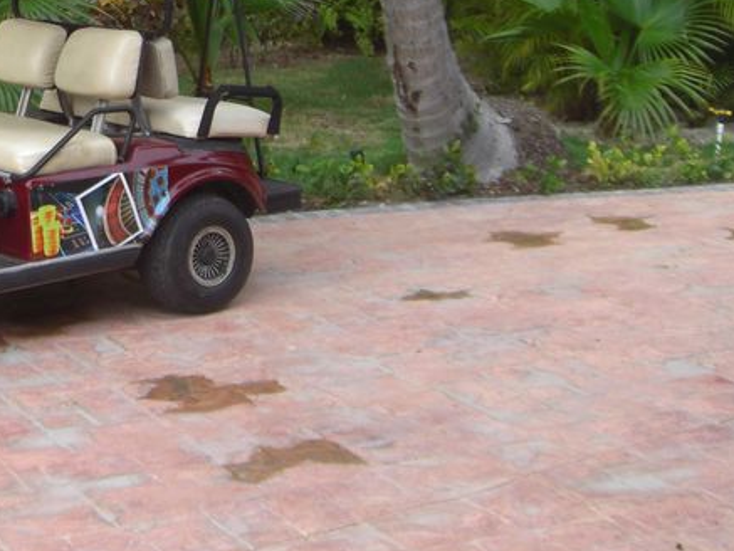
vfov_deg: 16.1
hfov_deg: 21.2
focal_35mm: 89
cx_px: -10
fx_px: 1888
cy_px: -50
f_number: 2.7
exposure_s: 1/160
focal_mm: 6.2
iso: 64
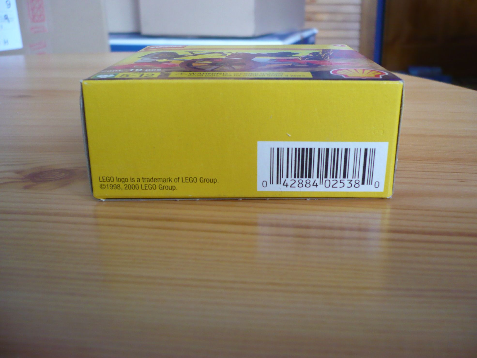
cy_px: 179
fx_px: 482
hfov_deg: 52.6
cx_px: 238
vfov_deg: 40.7
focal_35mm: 35
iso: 200
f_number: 2.8
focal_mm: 5.8
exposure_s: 1/30
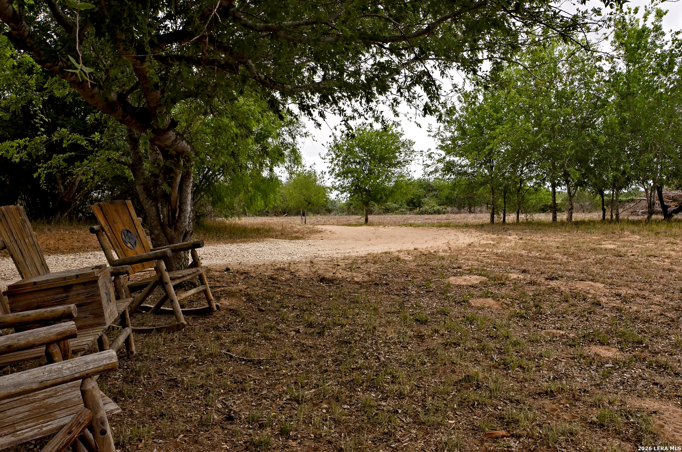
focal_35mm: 36
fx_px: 681
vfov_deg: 36.7
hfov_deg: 53.2
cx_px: 341
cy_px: 226
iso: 400
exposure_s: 1/1000
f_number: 8
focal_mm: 24
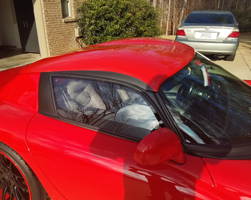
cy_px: 99
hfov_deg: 62.2
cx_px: 118
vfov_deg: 51.5
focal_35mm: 28
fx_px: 208
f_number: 1.7
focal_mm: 4.2
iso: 40
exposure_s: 1/1516
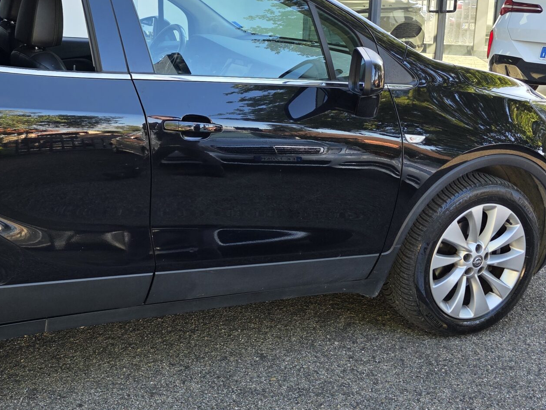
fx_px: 741
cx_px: 87
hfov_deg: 38.4
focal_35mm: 47
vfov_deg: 30.7
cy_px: 148
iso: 40
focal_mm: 6.3
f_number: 1.7
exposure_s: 1/180
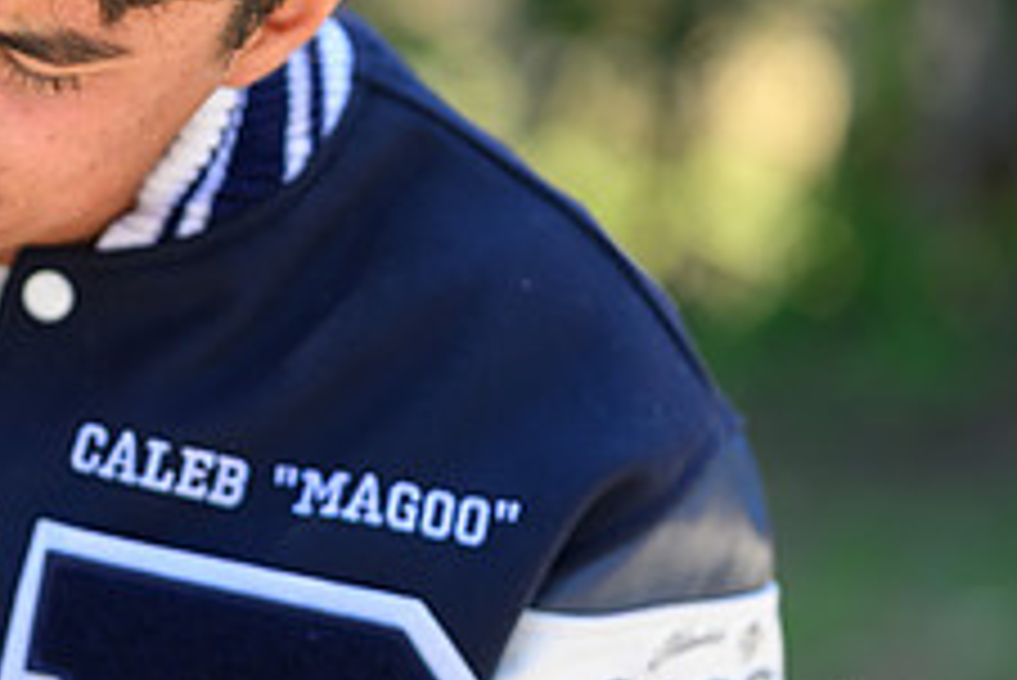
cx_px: -27
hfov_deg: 9.4
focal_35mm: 218
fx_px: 6162
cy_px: 214
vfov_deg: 6.3
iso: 100
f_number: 1.8
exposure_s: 1/400
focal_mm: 85
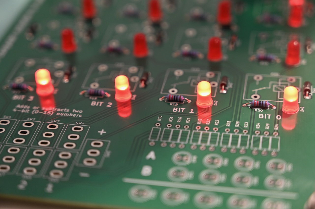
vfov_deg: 19.4
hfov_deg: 28.9
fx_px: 612
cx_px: 158
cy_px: 104
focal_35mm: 70
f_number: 4
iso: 1250
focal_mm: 70
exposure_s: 1/125
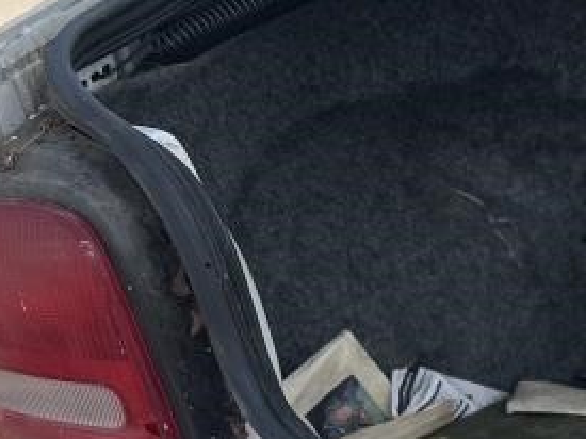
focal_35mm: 121
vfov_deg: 12.0
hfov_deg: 15.2
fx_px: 2047
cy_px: 494
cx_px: 842
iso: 50
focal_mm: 5.7
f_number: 1.5
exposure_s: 1/2695
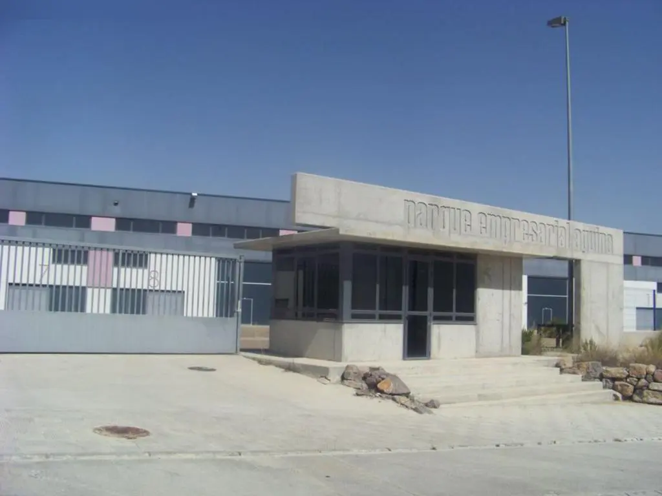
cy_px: 248
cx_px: 331
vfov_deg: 39.7
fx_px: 688
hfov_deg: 51.4
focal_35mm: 36
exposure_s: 1/1250
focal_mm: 5.85
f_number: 4
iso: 68
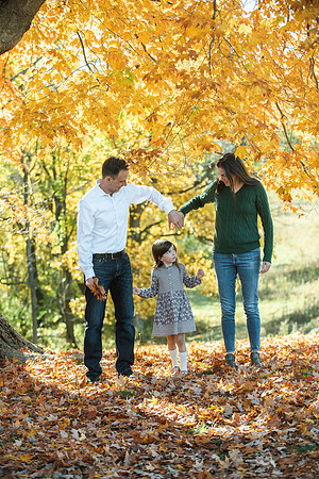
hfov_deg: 14.4
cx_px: 160
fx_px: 1263
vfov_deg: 21.5
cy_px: 240
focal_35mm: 95
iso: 500
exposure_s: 1/1000
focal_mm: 95
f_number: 4
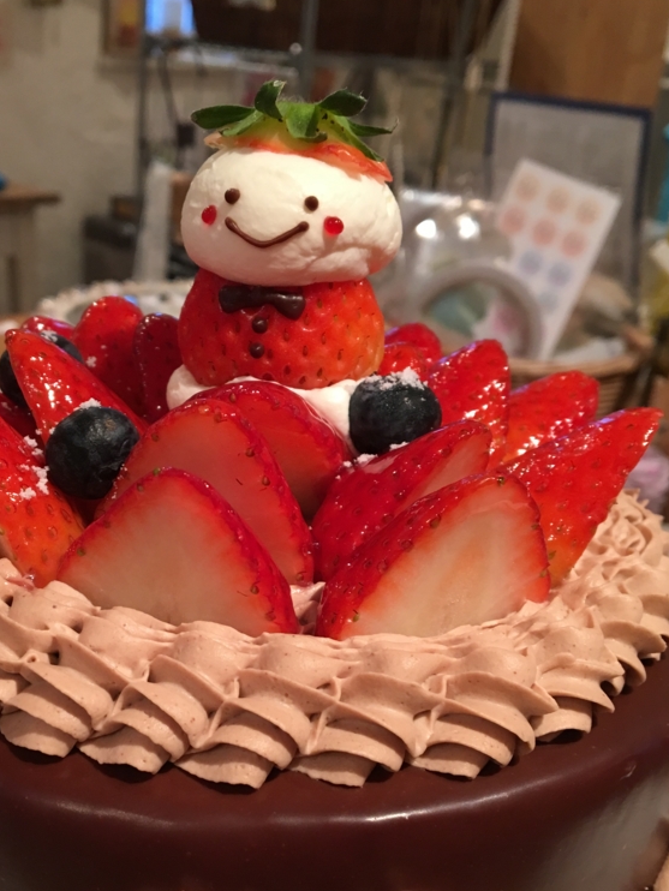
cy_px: 587
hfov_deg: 35.7
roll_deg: -4.4
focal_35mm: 40
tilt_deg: -28.0
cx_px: 243
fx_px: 1030
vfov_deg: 46.1
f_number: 2.2
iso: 100
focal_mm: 4.15
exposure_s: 1/30
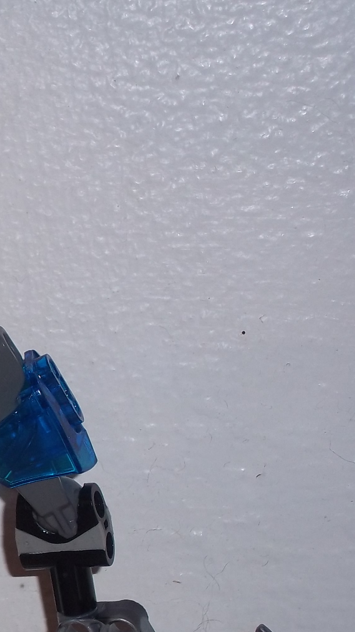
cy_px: 462
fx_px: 2544
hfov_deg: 7.7
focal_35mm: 152
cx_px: -271
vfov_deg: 14.1
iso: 80
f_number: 4.4
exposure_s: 1/50
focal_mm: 12.5
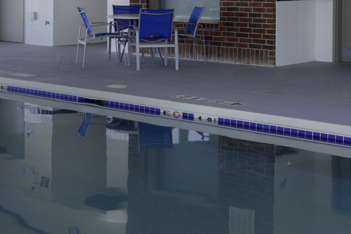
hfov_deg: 25.2
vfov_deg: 17.0
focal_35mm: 80
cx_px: 103
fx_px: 780
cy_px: 54
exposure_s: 1/4
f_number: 13
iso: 400
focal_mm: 24
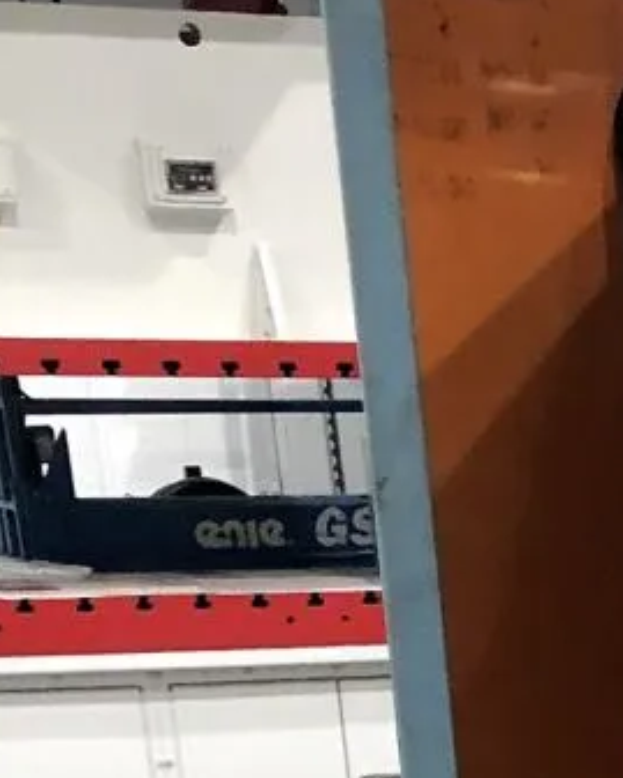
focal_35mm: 152
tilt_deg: -20.2
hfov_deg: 8.9
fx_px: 3502
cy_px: 1712
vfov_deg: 11.1
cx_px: 1614
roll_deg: -1.1
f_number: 1.8
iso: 50
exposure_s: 1/15
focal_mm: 4
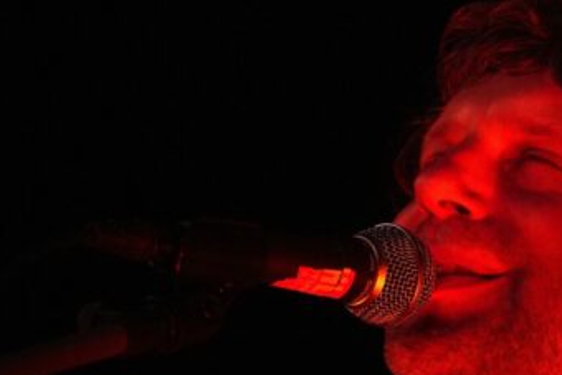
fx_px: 6559
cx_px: 550
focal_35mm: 420
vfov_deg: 3.3
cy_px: 211
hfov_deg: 4.9
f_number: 5.6
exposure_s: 1/200
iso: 2000
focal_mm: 124
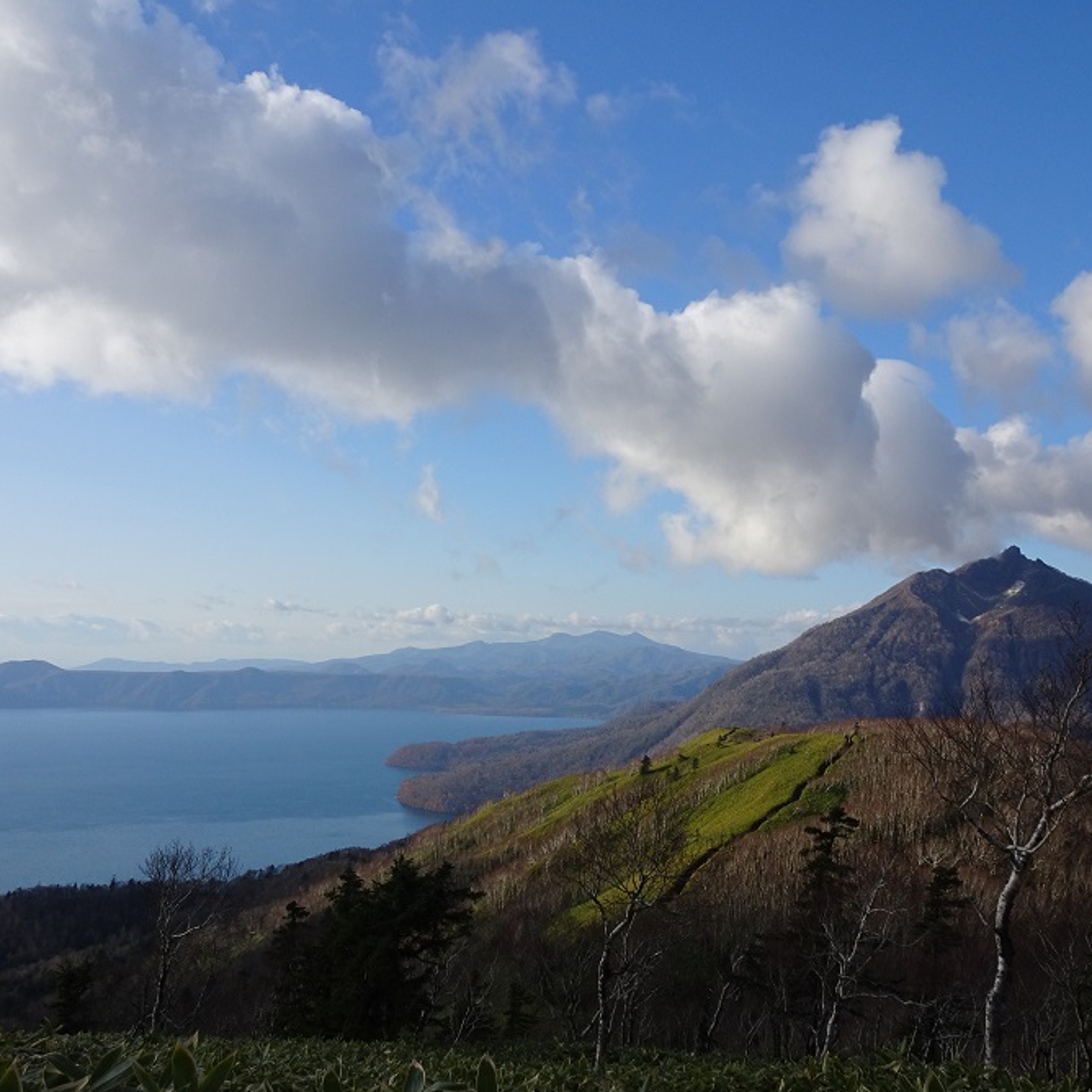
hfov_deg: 47.2
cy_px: 544
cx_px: 600
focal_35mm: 35
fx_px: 1249
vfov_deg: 47.2
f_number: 3.5
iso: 80
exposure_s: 1/1000
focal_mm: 4.92
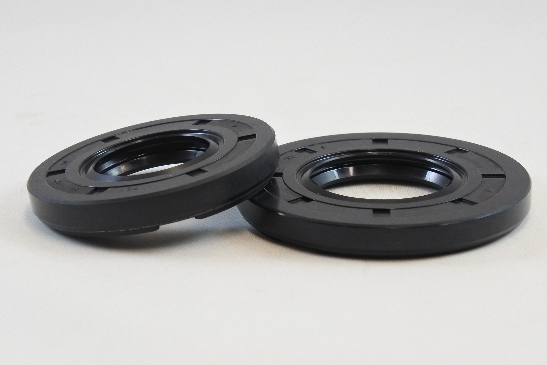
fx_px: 1079
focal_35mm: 71
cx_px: 274
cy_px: 182
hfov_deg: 28.5
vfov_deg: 19.2
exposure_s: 1/125
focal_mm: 26.4
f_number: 5.3
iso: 720
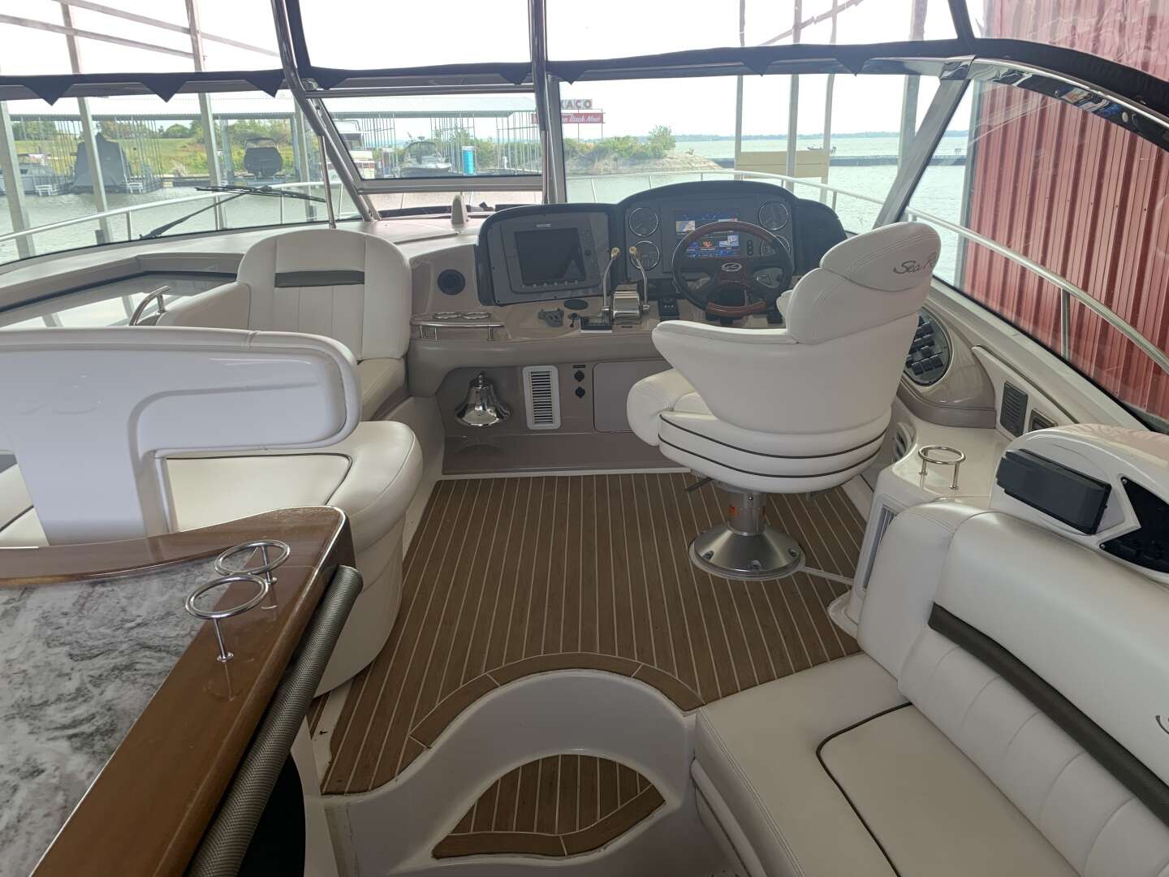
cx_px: 584
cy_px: 438
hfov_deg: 67.3
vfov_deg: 53.1
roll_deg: +0.7
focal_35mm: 26
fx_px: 878
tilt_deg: -19.4
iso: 25
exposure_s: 1/122
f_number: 1.8
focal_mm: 4.25
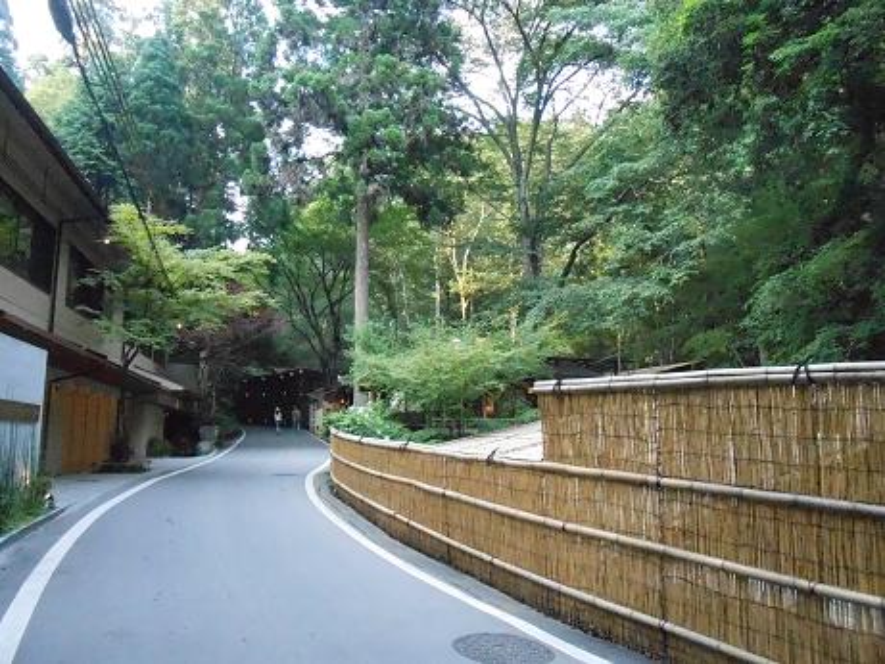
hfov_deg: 67.3
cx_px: 442
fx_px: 665
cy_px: 332
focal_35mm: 26
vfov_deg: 53.1
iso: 1600
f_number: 3.5
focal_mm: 4.6
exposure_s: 1/500
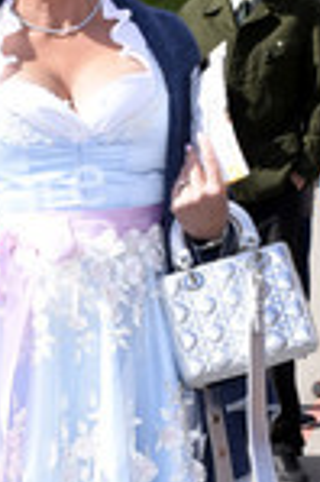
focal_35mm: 105
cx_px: 45
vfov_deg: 19.2
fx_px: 1403
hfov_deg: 12.9
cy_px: 404
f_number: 9
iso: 160
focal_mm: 26
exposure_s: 1/160
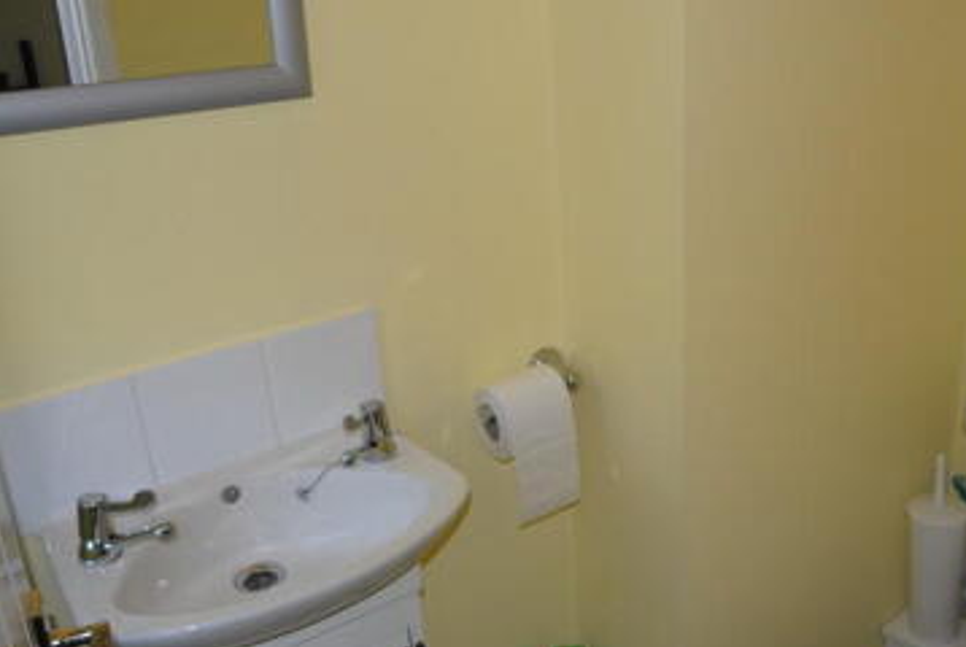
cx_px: 573
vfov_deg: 32.8
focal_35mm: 41
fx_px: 1100
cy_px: 371
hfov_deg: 47.2
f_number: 5
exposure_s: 1/60
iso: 200
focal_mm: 15
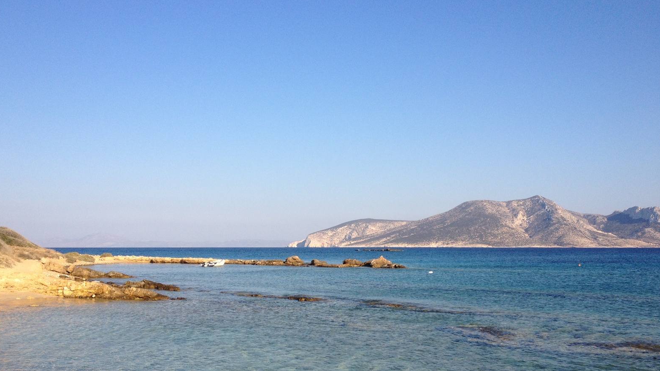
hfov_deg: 51.6
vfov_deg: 30.3
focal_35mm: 39
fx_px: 683
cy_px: 237
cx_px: 328
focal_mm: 4.28
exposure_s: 1/1577
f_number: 2.4
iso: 50
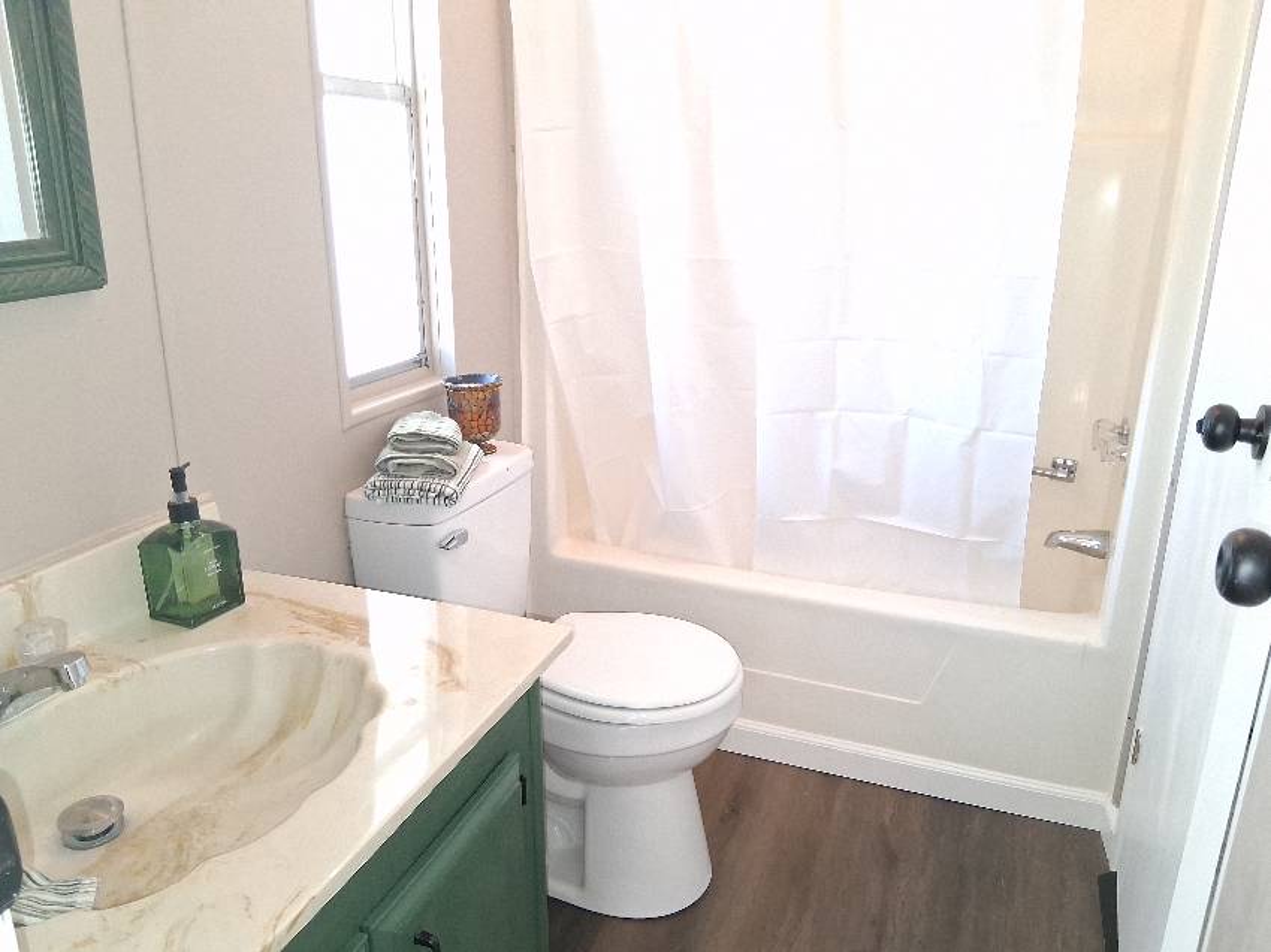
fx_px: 954
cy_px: 476
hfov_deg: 67.3
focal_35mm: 26
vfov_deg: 53.0
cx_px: 636
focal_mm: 3.98
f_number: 1.8
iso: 25
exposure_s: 1/50
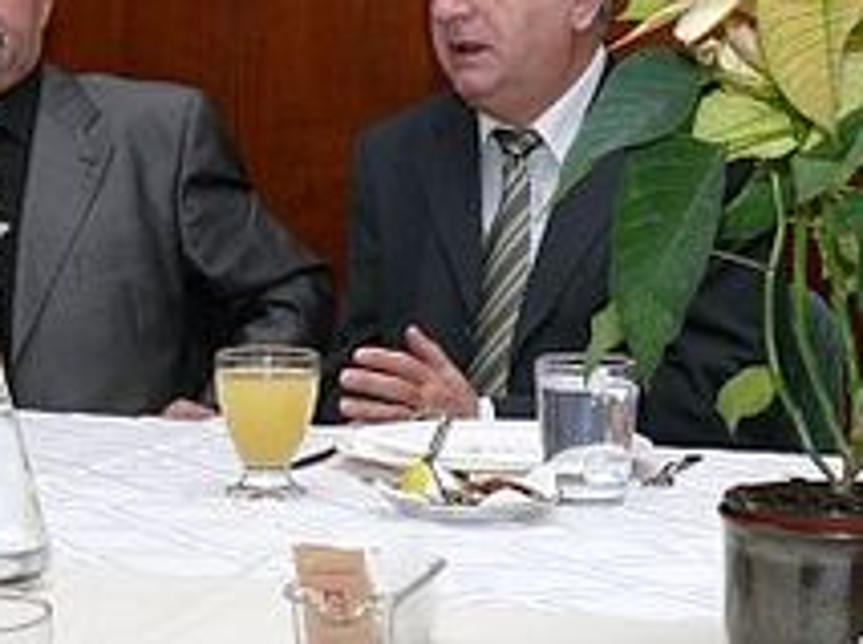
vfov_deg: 15.2
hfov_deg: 20.5
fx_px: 2389
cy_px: 57
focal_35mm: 96
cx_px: 365
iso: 100
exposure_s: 1/30
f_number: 3.2
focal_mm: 9.4
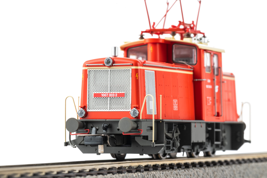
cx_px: 134
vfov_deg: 13.0
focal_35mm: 105
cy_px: 89
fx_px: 779
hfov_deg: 19.5
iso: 100
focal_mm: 105
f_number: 25
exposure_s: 1/2
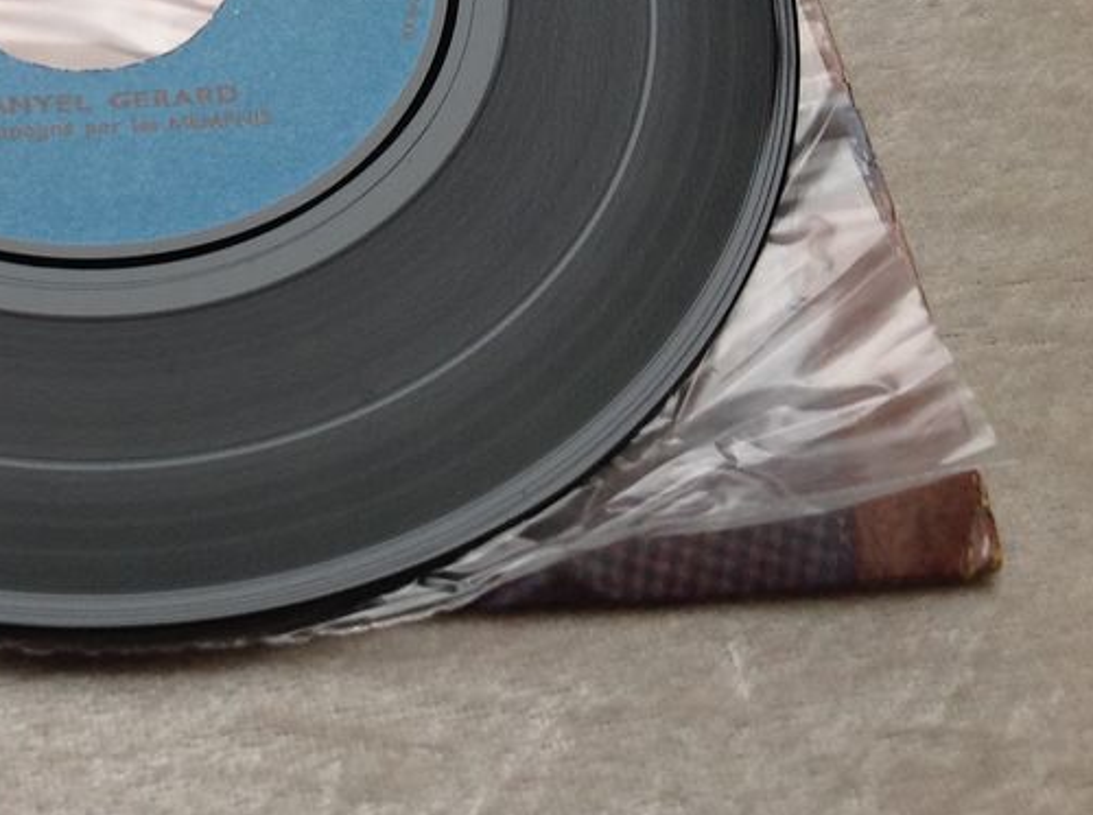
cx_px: 94
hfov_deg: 26.8
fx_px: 2206
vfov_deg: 20.4
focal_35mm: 70
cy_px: 32
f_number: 2.4
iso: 64
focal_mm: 4.28
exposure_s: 1/40
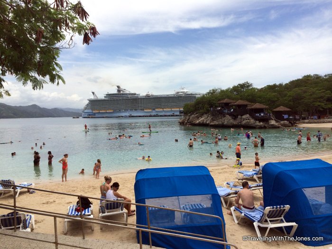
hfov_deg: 60.0
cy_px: 124
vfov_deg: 46.8
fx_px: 288
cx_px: 166
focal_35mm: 30
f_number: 2.2
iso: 32
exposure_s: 1/3165
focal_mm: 4.12
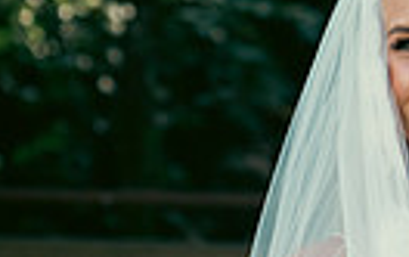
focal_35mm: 358
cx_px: 471
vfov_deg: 3.7
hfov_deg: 5.8
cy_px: 234
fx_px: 3997
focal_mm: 80
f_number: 3.5
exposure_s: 1/200
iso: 160
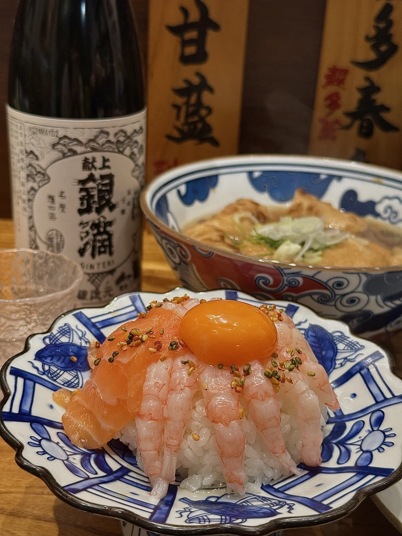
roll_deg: -4.0
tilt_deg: -23.2
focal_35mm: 48
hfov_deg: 30.3
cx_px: 201
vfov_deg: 39.7
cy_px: 268
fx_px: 743
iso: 80
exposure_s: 1/50
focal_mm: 6.76
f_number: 1.78
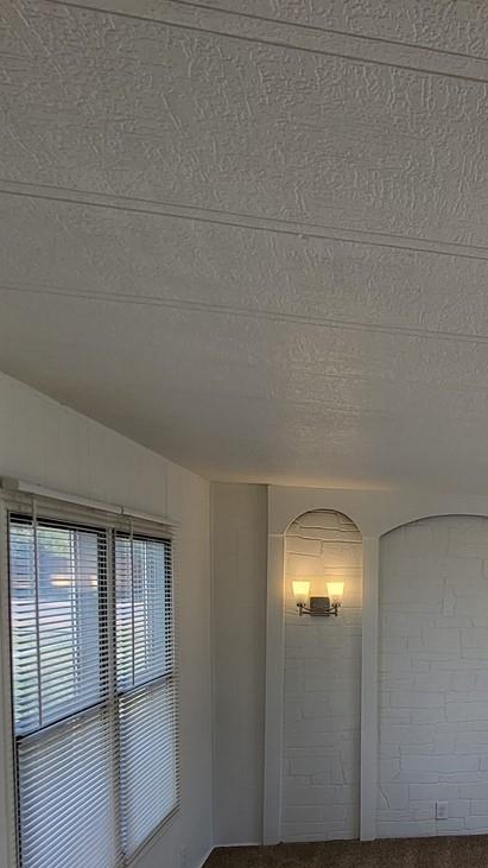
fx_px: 713
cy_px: 636
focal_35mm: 31
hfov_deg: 32.6
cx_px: 552
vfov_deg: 59.7
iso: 32
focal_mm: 1.74
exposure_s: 1/205
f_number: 2.2
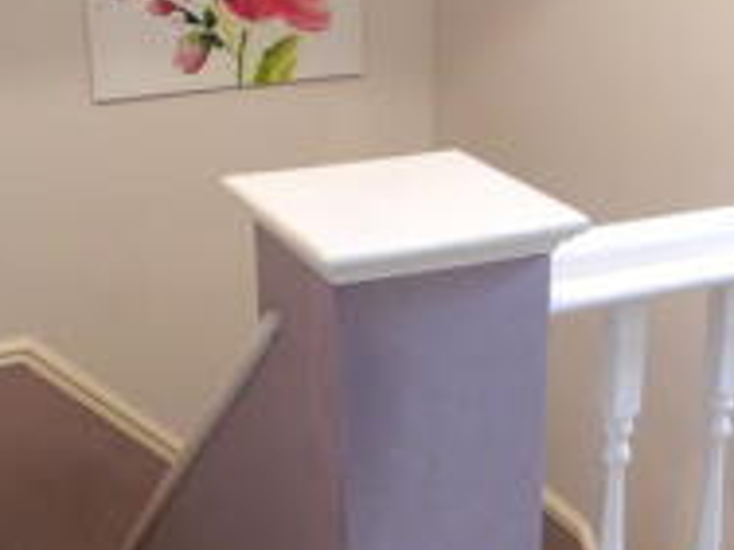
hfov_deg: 22.1
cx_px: 623
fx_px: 1845
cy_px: 396
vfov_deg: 16.9
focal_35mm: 87
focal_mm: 6
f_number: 2.8
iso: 400
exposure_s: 1/15.4
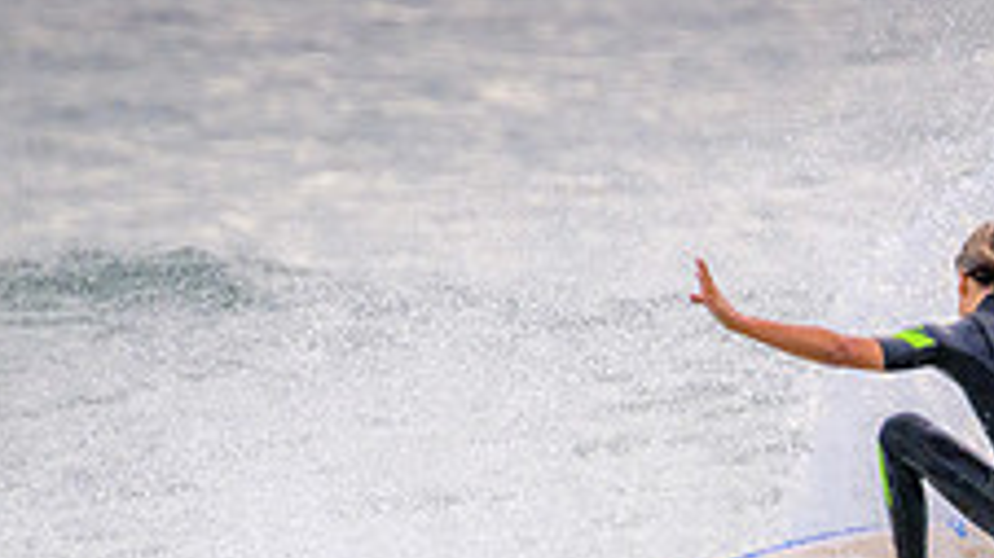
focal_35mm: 2147
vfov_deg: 0.6
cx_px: 862
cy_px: 705
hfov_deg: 1.0
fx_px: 56575
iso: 2000
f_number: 11
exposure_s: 1/2000
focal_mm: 800
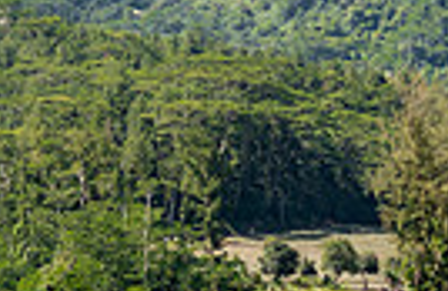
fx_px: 3098
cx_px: -601
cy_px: -167
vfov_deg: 5.3
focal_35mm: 251
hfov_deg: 7.7
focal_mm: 50
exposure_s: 1/125
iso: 100
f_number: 8
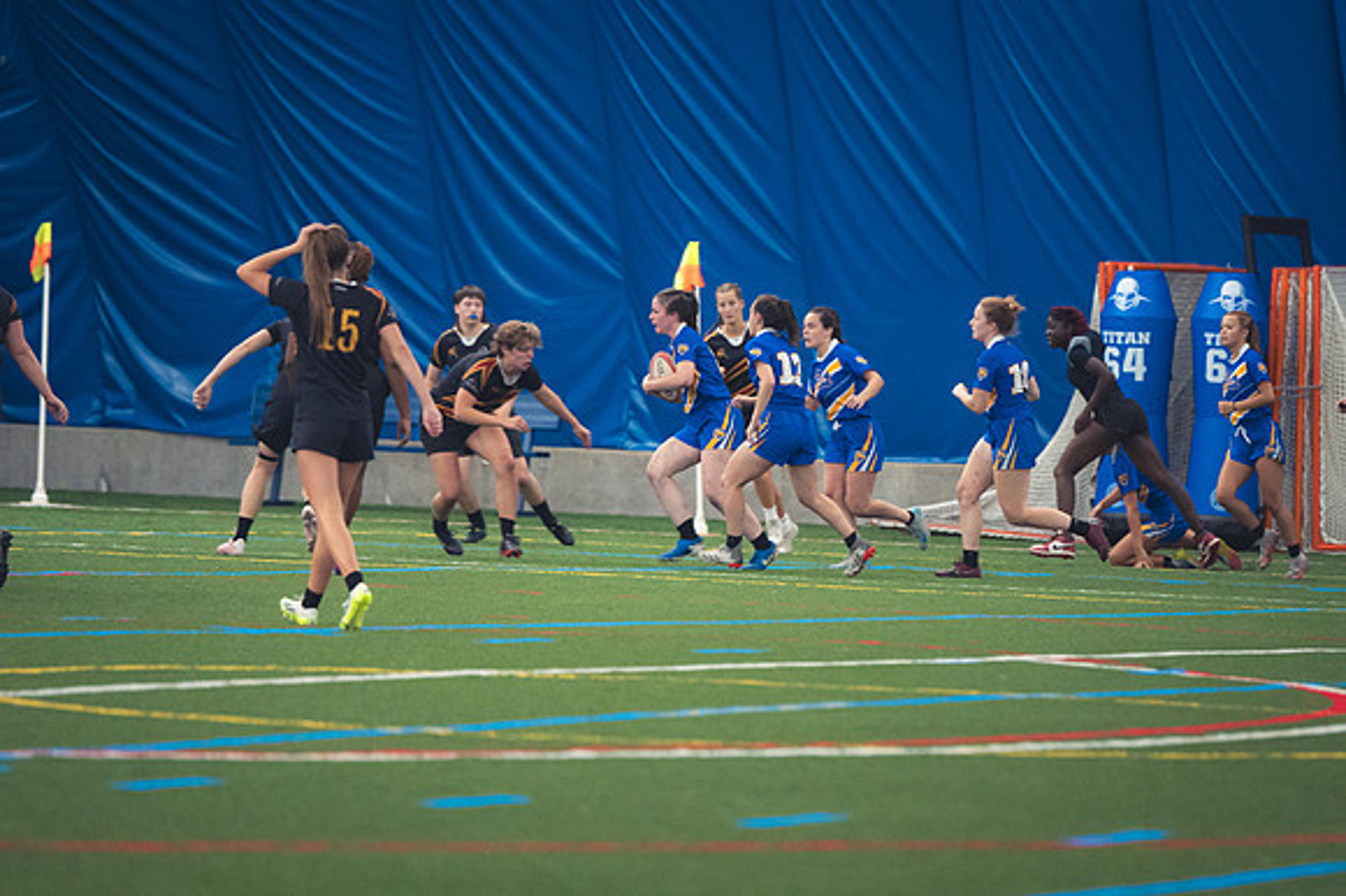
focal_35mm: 300
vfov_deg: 4.6
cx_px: 673
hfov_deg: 6.9
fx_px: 11210
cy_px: 448
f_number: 2.8
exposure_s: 1/320
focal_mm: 200
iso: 2800
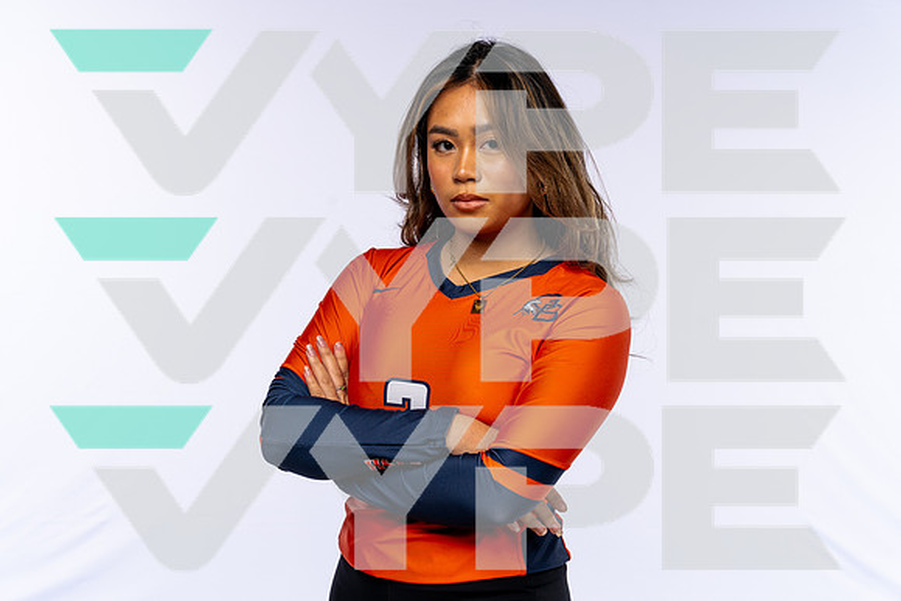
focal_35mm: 67
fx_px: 1677
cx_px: 450
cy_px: 300
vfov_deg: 20.3
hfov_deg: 30.1
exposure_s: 1/250
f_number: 7.1
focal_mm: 67
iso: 200
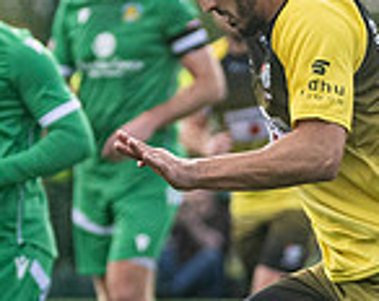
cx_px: 296
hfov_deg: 1.4
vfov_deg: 1.1
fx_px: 15069
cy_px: 329
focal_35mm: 1347
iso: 400
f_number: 4
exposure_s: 1/1600
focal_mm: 180
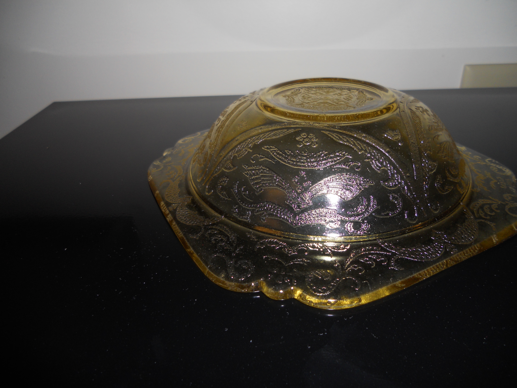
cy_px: 194
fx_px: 403
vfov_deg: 51.4
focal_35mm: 27
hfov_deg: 65.3
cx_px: 258
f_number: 8
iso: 80
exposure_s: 1/25
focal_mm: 4.9
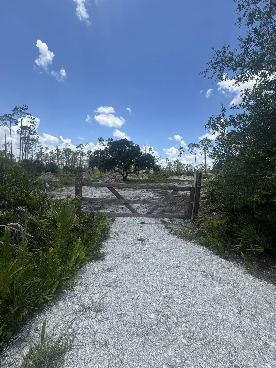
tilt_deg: -4.7
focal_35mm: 14
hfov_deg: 85.7
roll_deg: -1.5
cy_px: 184
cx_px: 138
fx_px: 149
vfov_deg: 102.1
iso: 50
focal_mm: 2.22
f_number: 2.2
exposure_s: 1/2083
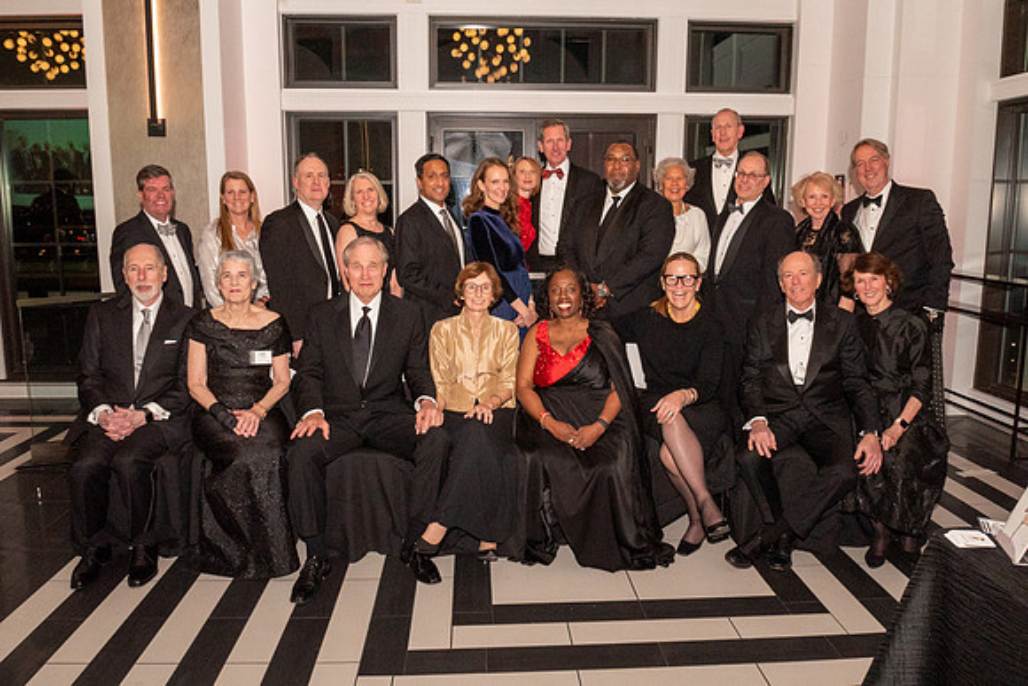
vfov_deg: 48.0
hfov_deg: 67.4
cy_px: 343
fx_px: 771
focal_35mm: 27
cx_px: 514
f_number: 10
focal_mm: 18
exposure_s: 1/80
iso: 2000
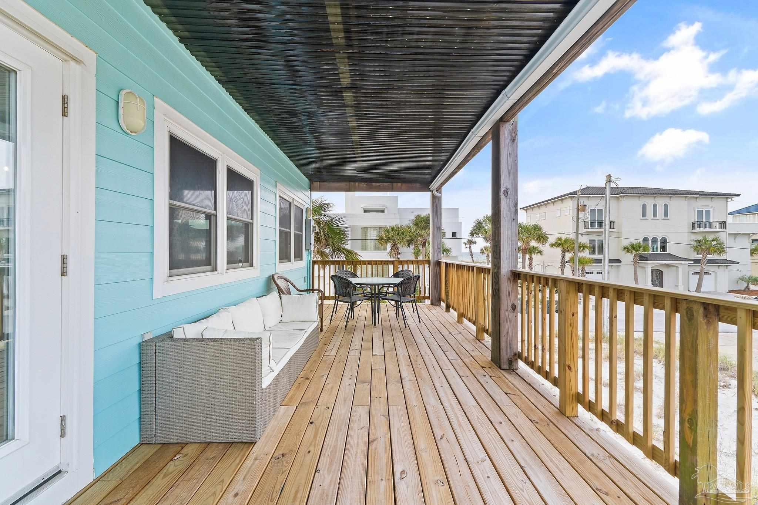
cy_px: 252
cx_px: 379
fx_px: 316
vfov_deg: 77.3
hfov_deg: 100.4
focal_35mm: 15
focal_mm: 10
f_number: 8
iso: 320
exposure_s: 1/10
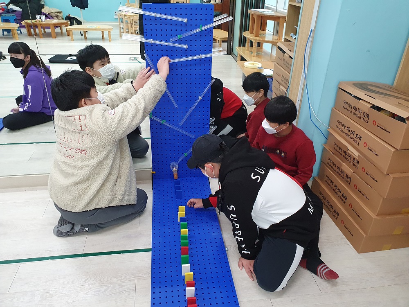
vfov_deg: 53.1
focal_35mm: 26
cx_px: 204
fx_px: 307
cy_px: 154
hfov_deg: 67.3
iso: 400
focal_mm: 4.32
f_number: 2.4
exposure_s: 1/120
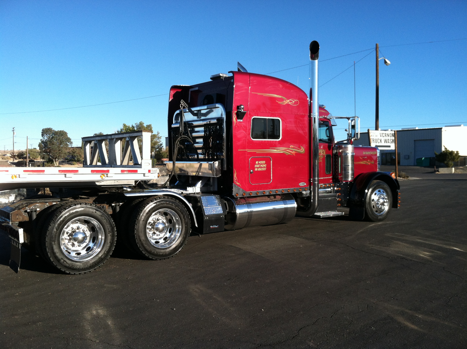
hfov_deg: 52.7
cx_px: 234
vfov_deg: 40.6
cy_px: 174
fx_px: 471
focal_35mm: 35
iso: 80
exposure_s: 1/732
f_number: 2.8
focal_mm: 3.85
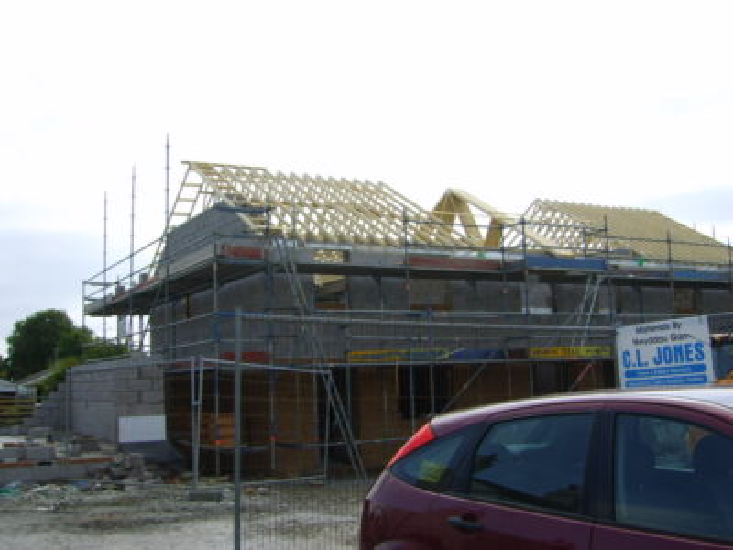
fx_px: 805
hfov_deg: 49.0
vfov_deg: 37.7
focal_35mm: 38
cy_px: 275
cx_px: 366
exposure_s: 1/250
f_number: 6.4
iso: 50
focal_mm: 7.8
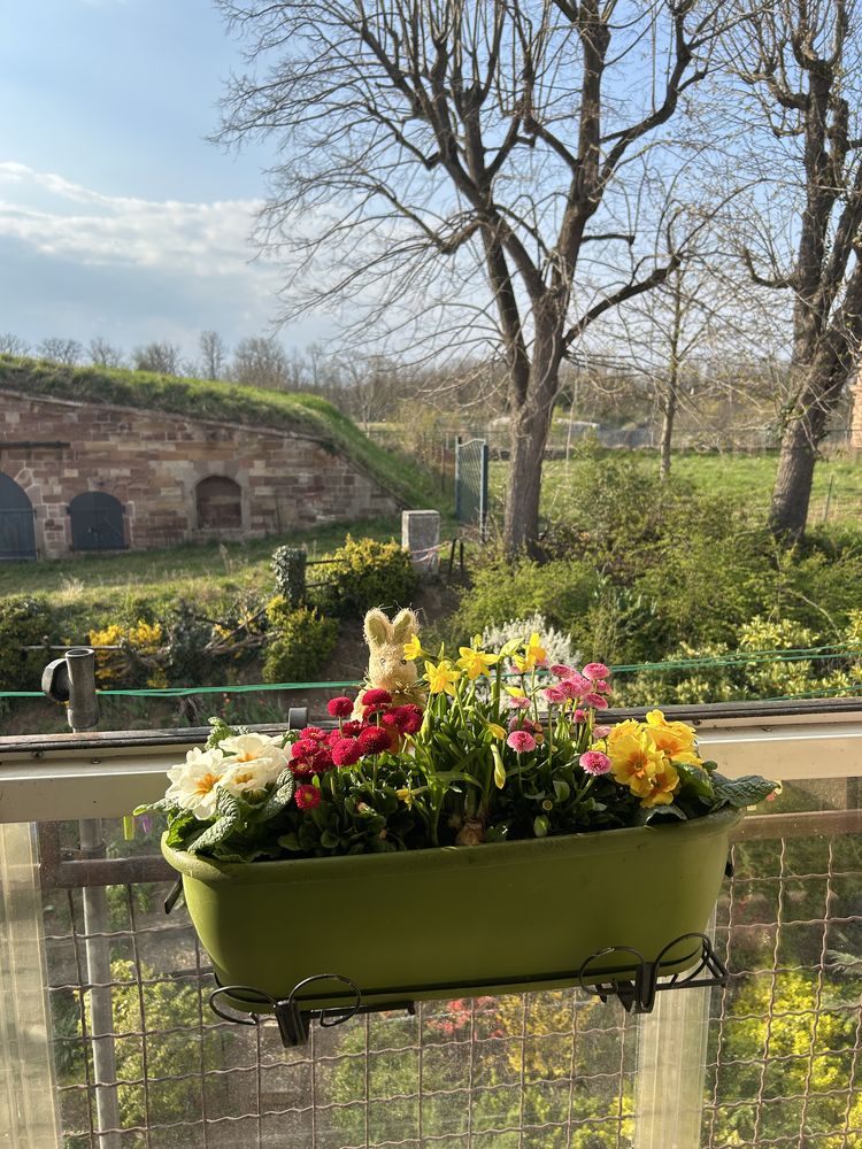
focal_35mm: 26
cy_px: 574
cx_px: 431
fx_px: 863
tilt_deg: -11.3
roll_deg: -0.3
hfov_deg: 53.1
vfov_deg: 67.3
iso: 50
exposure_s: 1/1972
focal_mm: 5.7
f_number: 1.5
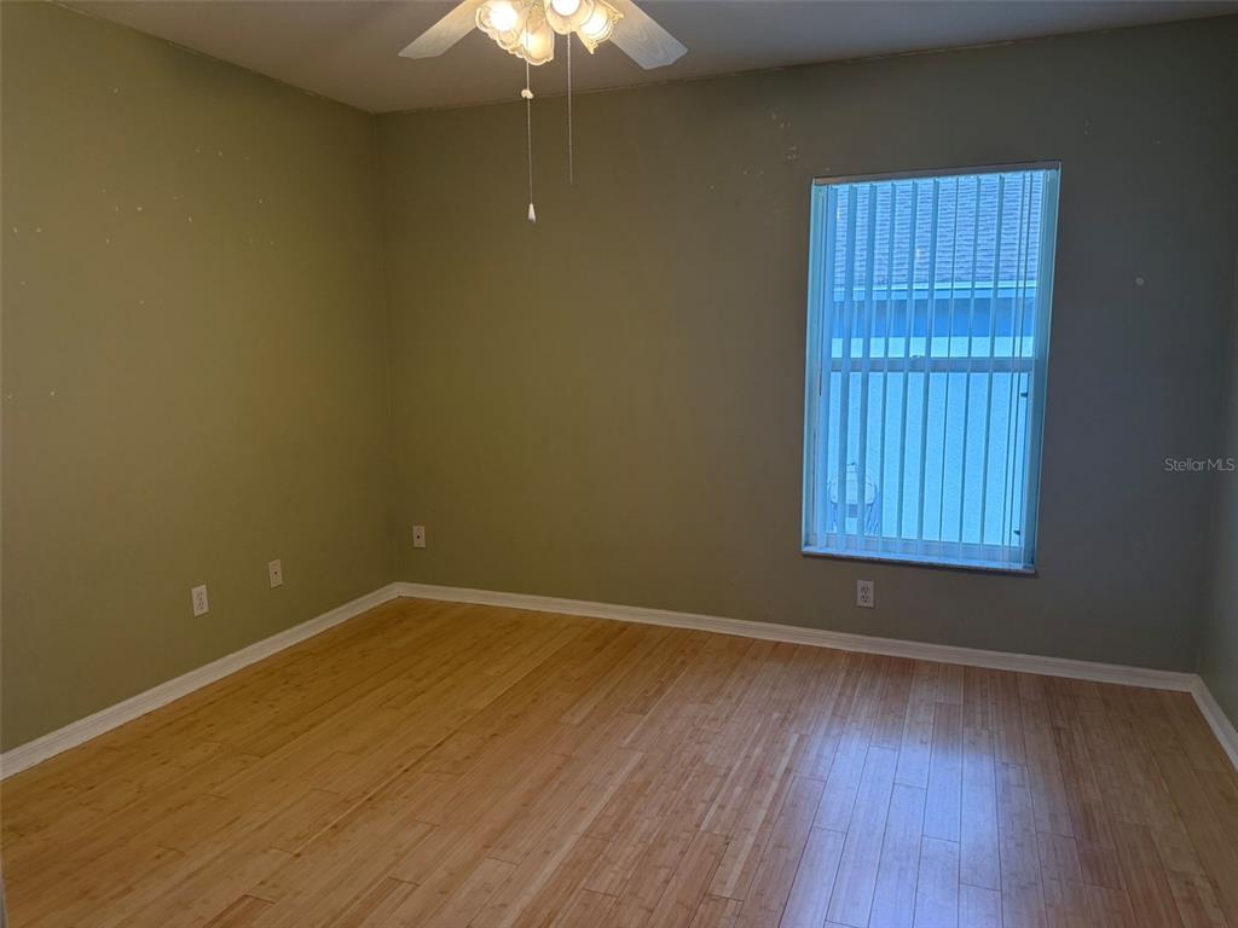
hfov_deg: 71.6
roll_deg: +0.2
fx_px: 858
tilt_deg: -7.5
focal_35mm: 24
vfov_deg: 56.8
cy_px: 464
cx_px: 619
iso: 200
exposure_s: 1/226
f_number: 1.78
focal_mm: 6.76
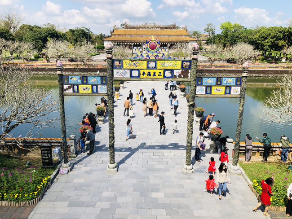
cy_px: 110
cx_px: 146
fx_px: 236
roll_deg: +0.7
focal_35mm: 28
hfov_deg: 63.4
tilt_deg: -18.0
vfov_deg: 49.8
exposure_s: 1/1845
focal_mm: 3.99
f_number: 1.8
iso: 20
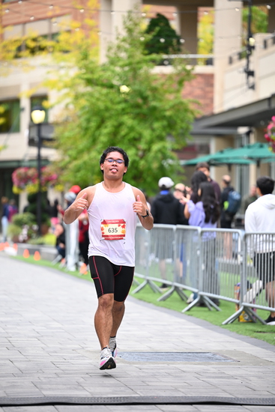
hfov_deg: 9.2
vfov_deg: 13.7
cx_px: 138
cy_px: 206
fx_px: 1718
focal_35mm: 150
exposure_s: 1/1600
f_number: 2.8
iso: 800
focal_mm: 150
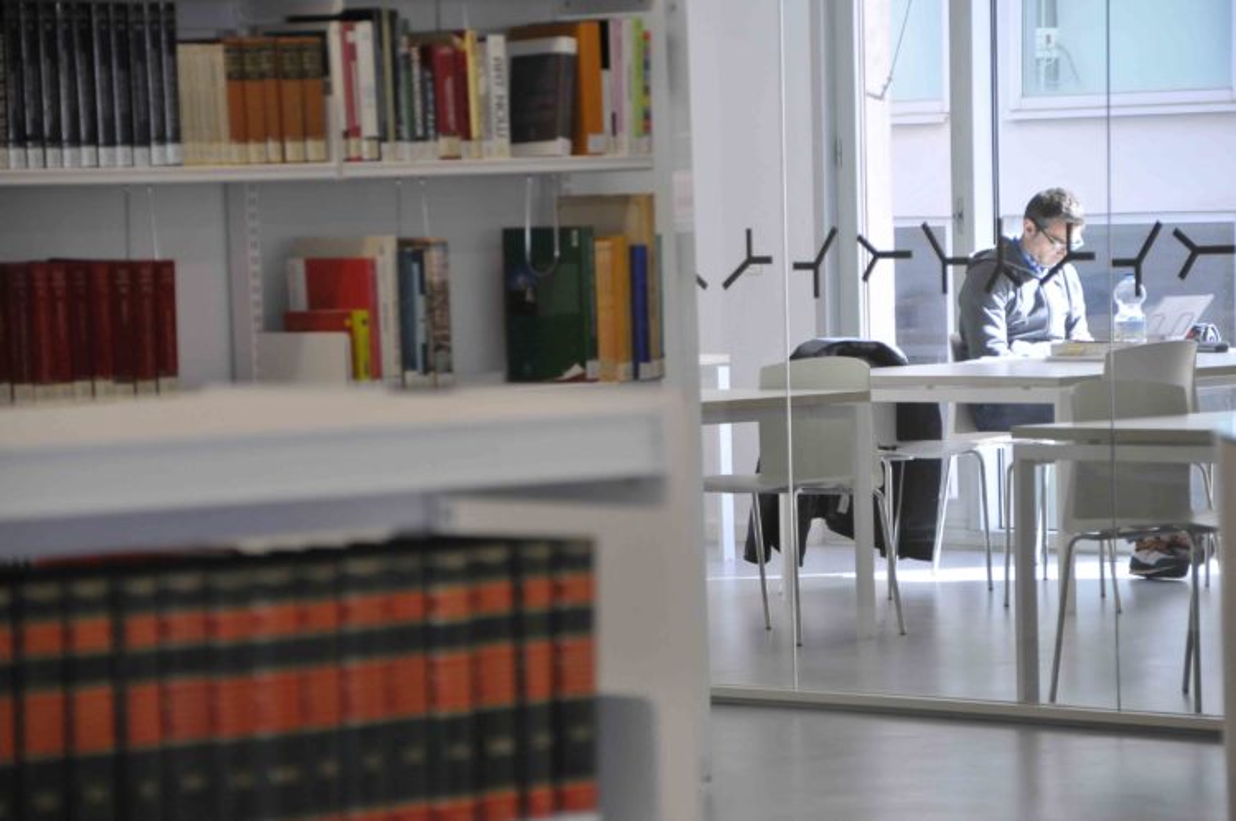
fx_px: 5966
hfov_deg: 11.8
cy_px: 410
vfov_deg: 7.9
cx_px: 618
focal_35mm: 174
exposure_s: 1/160
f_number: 6.3
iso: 800
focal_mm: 116
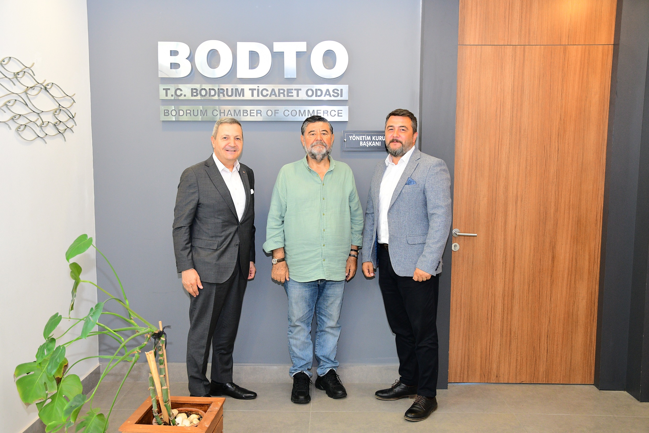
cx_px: 324
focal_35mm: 33
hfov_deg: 57.2
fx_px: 595
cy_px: 216
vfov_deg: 40.0
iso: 1250
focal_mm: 22
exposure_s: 1/125
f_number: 3.5
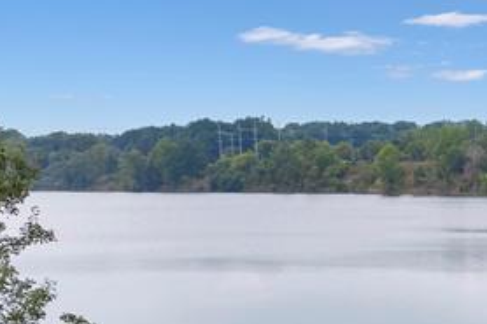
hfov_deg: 21.3
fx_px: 1095
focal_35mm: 81
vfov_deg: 15.9
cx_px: 722
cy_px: 428
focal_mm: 8.38
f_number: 2.8
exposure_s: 1/1000
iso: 100
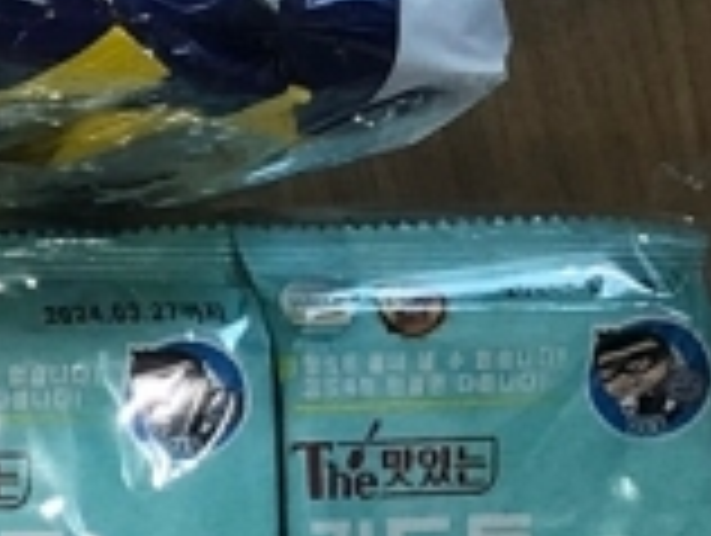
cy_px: 599
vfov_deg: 8.3
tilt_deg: -85.5
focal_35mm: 177
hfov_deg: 8.9
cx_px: -1467
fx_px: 3641
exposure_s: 1/30
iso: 25
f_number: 1.8
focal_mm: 4
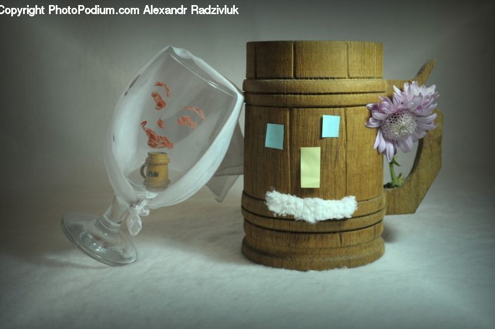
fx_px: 591
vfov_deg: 31.1
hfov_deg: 45.5
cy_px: 165
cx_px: 250
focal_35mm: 43
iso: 500
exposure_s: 1/125
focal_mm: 28
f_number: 5.6
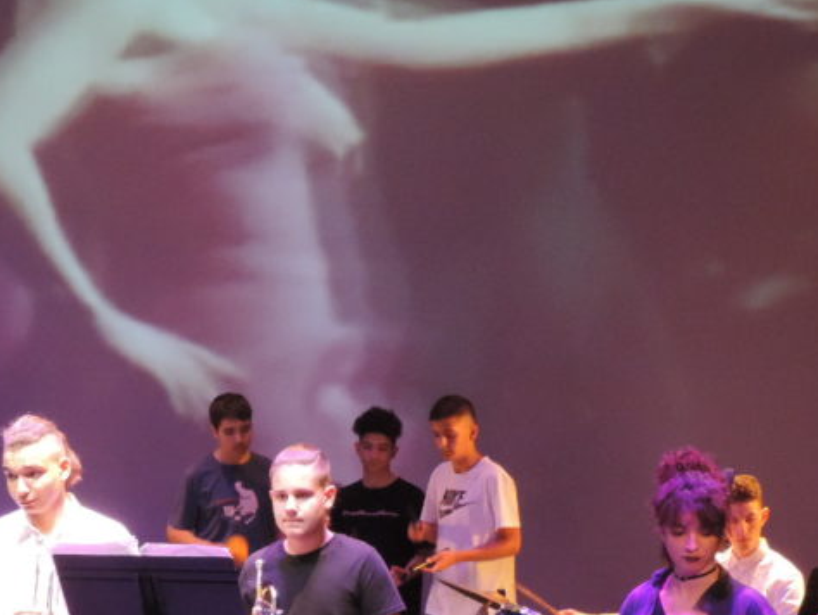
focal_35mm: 108
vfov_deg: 13.6
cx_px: 14
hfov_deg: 17.8
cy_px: 548
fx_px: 2553
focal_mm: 8.9
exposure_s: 1/13
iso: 800
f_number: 3.6
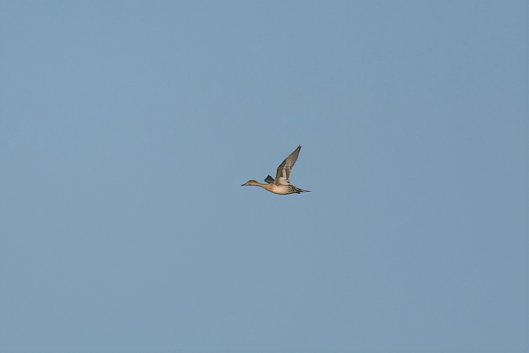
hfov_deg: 3.3
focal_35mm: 630
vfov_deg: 2.2
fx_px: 9257
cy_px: 176
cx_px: 264
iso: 160
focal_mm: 420
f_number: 5.6
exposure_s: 1/2000
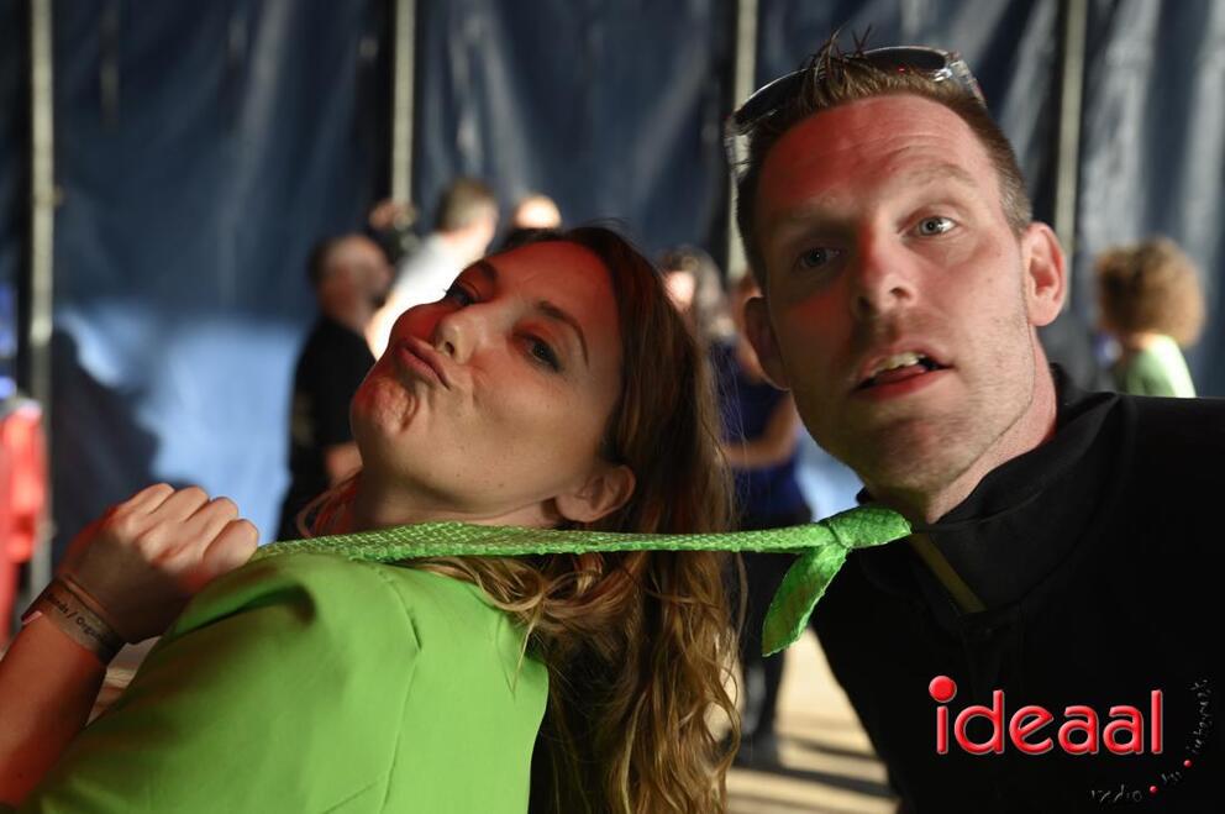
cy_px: 407
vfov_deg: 22.6
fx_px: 2039
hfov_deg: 33.4
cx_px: 612
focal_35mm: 60
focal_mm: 60
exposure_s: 1/80
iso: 200
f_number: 4.5
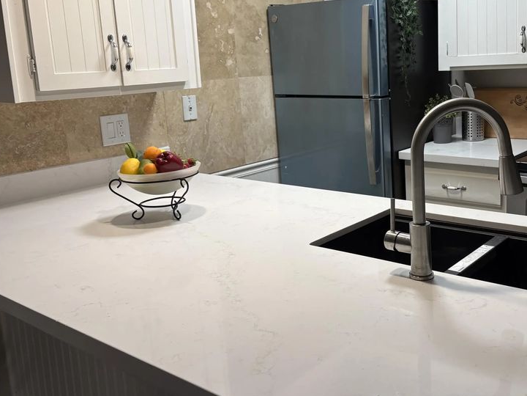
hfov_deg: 49.0
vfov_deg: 38.5
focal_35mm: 37
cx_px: 364
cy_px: 158
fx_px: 563
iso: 64
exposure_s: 1/60
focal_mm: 5.96
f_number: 1.6
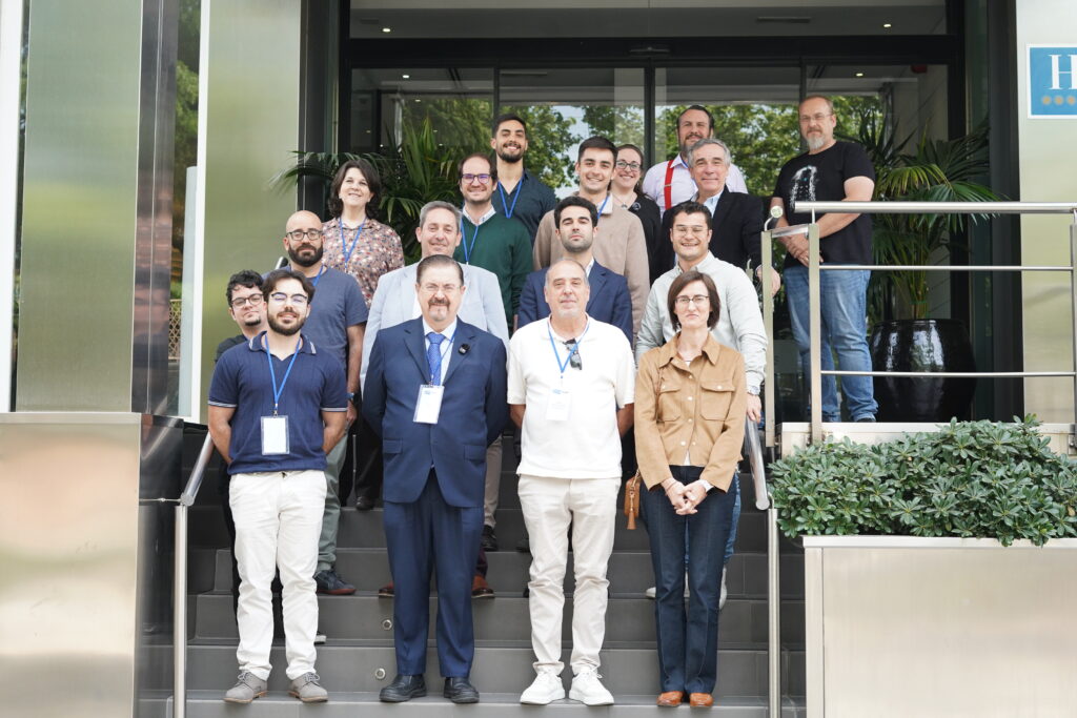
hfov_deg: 39.6
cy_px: 359
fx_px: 1496
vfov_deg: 27.0
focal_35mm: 50
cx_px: 538
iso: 1600
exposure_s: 1/800
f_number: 5
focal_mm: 50
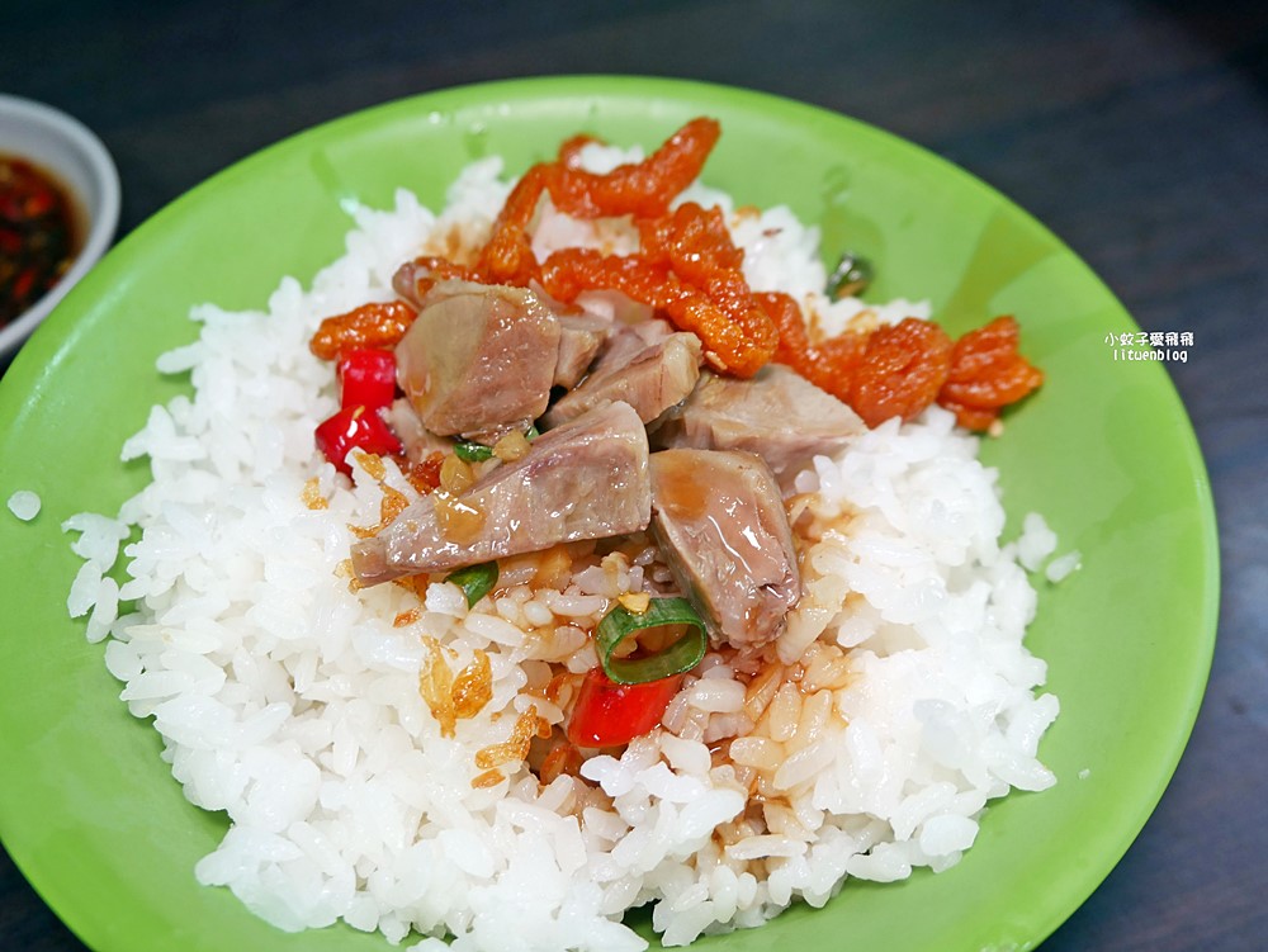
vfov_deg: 41.8
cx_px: 634
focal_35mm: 34
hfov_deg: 53.9
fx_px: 1246
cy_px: 476
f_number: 4.1
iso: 320
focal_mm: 17
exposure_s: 1/60
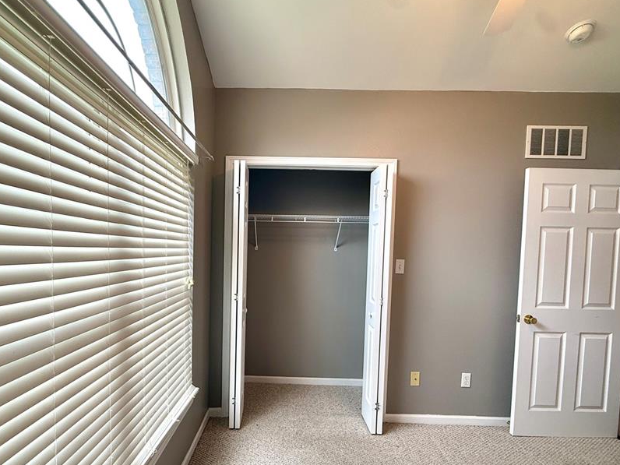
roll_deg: -1.5
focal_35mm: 18
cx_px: 280
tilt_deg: -2.6
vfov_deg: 71.1
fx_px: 322
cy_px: 269
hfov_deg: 87.5
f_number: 2.2
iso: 125
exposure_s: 1/120
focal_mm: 2.22
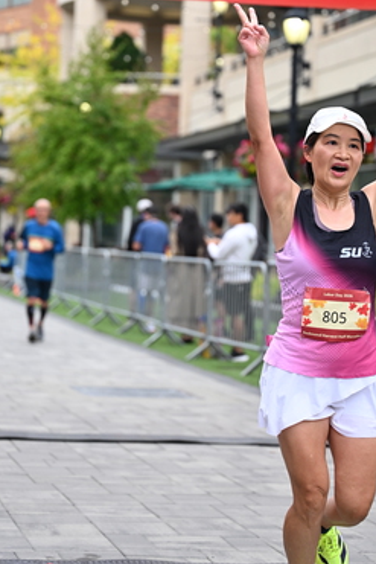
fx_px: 1675
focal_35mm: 107
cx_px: 217
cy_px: 194
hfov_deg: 12.8
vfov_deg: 19.0
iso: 640
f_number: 2.8
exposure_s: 1/2000
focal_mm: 72
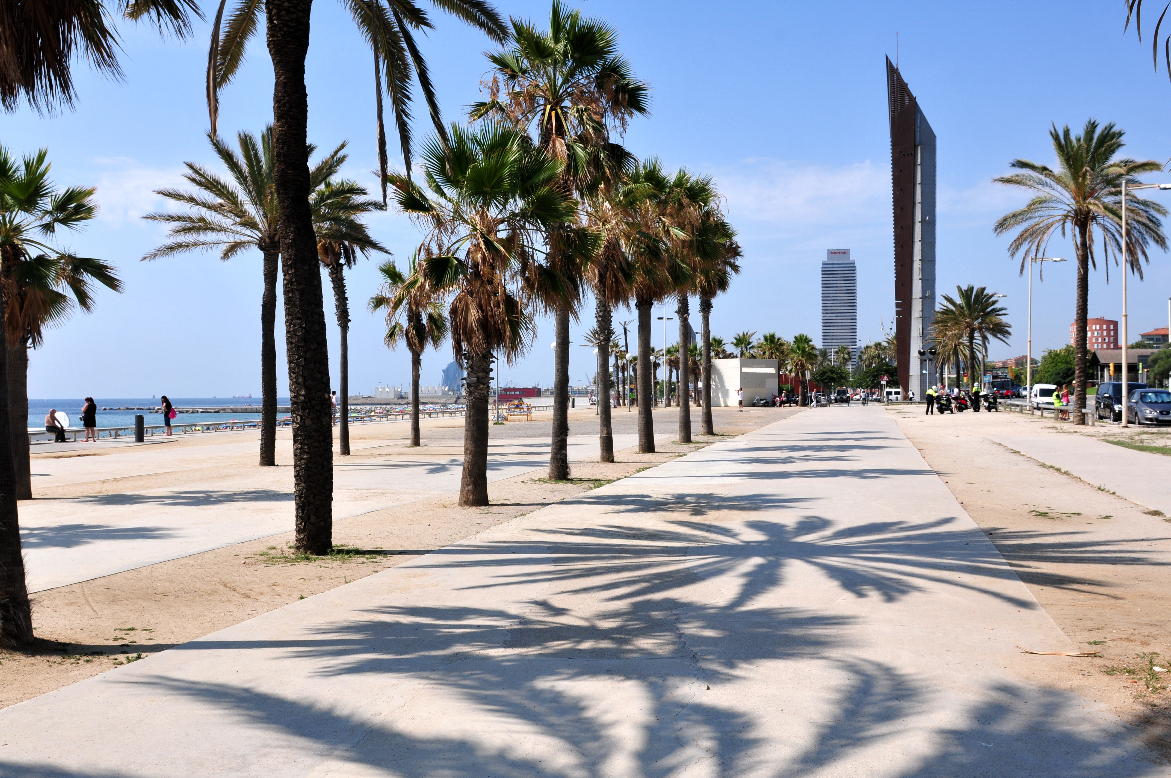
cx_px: 586
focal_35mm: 36
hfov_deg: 53.2
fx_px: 1170
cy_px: 389
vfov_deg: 36.8
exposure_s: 1/400
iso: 200
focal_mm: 24
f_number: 10
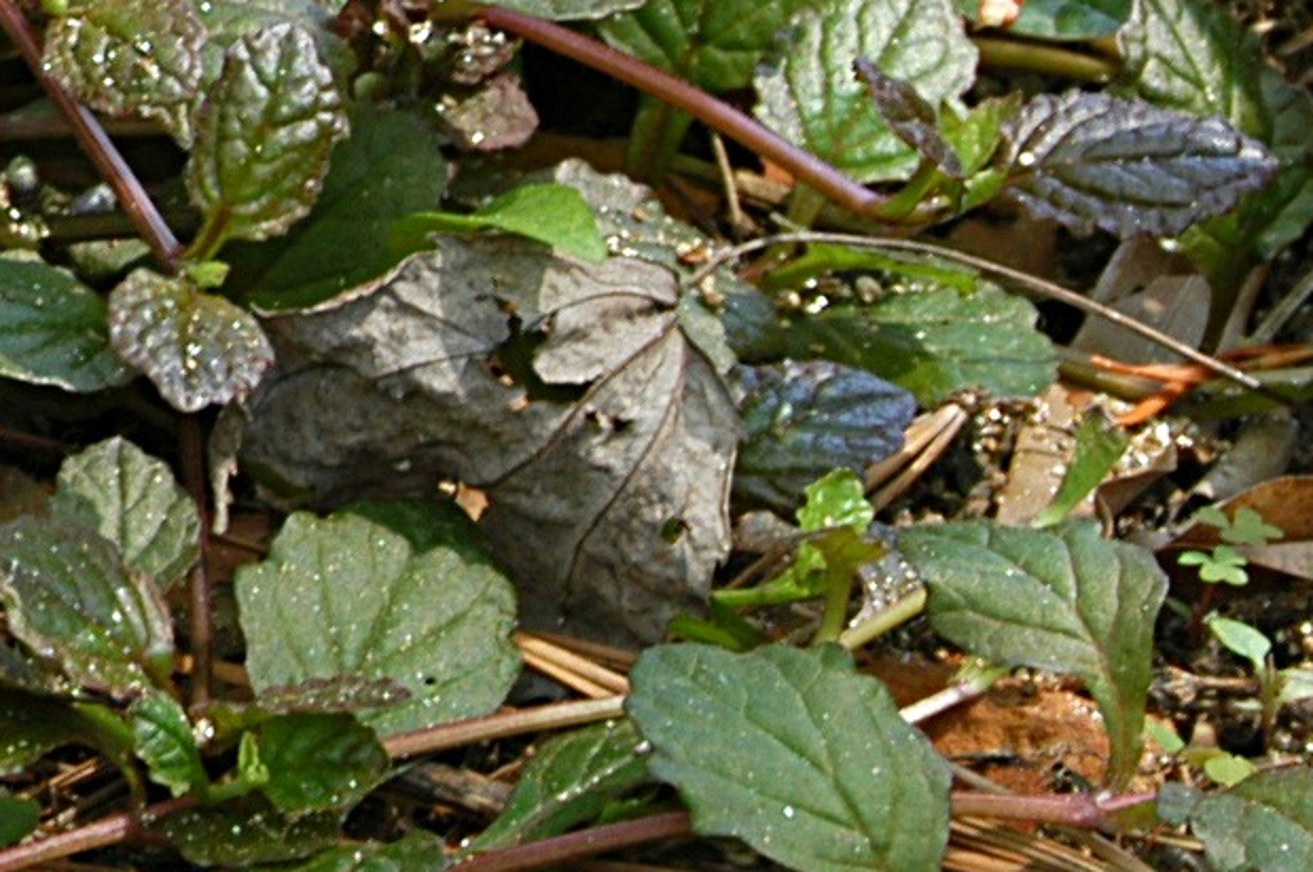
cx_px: -1330
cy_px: -1198
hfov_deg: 6.1
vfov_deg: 4.1
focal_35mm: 327
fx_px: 11929
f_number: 10
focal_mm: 45
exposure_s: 1/25
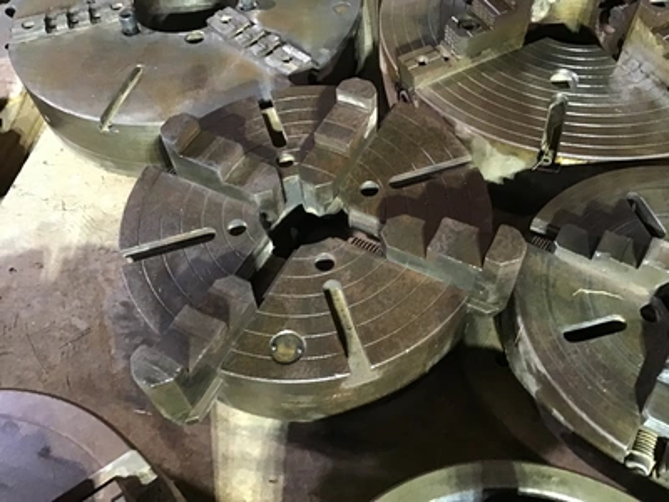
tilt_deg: -56.0
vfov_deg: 45.4
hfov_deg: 58.4
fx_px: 599
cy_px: 251
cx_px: 334
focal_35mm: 31
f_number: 2.4
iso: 250
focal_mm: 3.3
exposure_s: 1/15
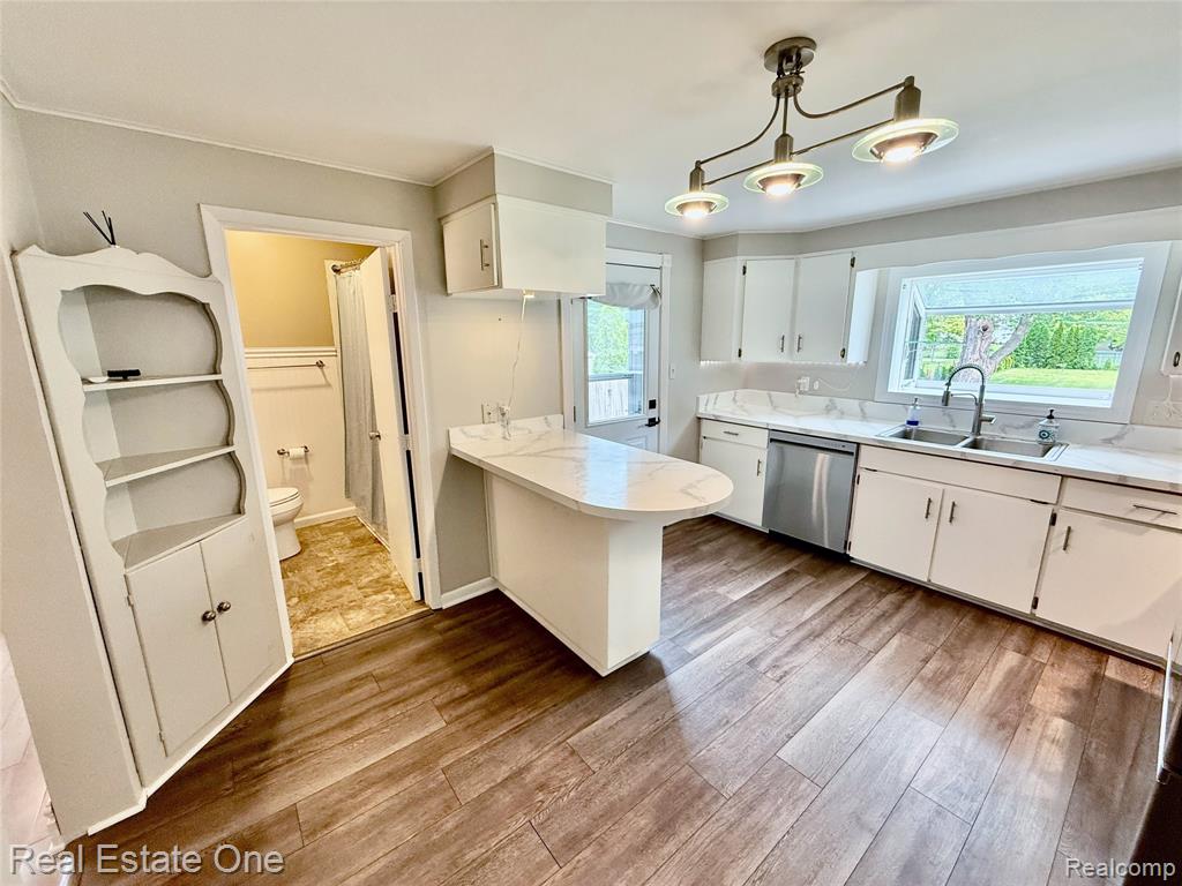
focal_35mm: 14
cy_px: 443
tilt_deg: -12.5
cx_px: 591
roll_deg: +0.4
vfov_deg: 85.7
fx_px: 478
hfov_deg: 102.1
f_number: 2.2
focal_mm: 2.22
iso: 250
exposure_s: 1/120
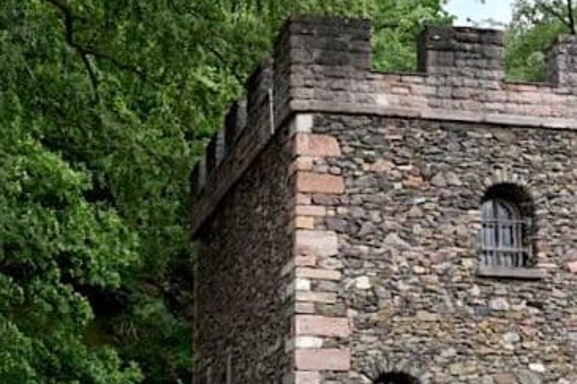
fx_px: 1192
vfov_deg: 18.0
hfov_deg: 27.0
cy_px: 363
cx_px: 172
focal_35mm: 74
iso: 200
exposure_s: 1/250
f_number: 5.6
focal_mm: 26.5
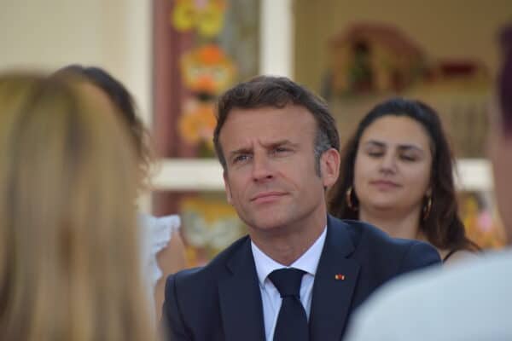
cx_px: 256
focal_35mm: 450
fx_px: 6399
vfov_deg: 3.1
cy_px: 170
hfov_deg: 4.6
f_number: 6.3
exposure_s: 1/320
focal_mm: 300
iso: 800
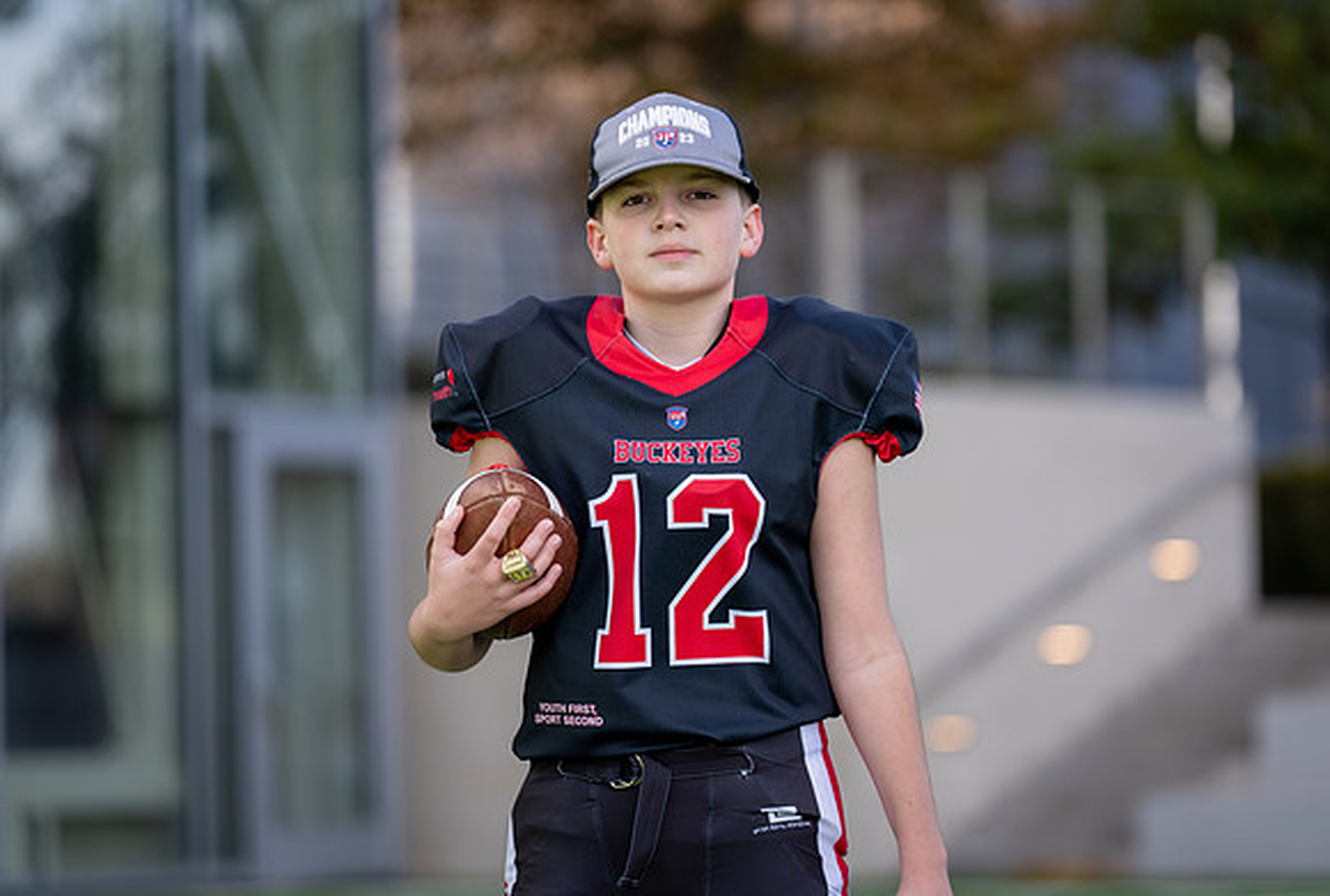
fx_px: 6583
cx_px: 730
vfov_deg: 7.8
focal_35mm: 178
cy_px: 410
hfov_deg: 11.5
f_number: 2.8
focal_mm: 159
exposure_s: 1/500
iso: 100
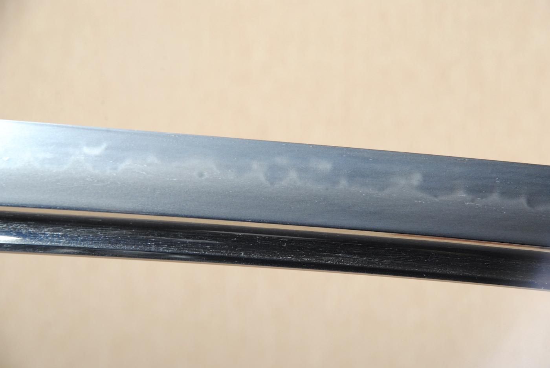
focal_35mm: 202
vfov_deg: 6.8
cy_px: 184
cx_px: 275
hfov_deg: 10.1
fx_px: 3097
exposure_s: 1/2
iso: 400
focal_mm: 135
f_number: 11
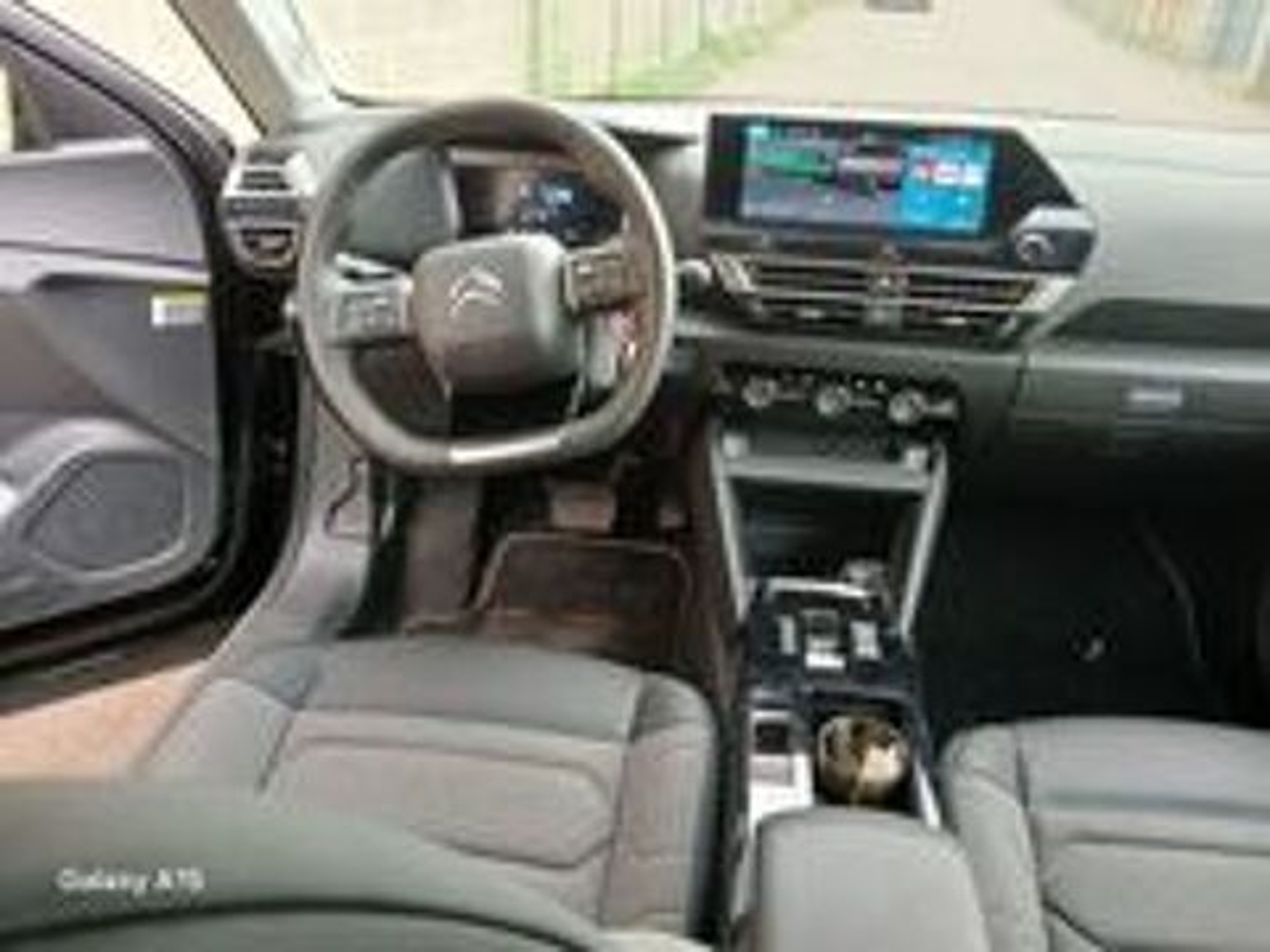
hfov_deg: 67.3
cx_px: 635
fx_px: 954
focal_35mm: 26
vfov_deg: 53.1
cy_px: 476
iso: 125
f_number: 1.8
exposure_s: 1/50
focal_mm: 3.98
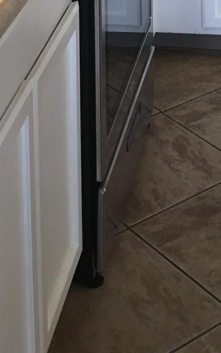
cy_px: -201
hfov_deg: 13.0
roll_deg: -2.1
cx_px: 223
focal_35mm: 99
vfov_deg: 18.3
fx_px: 954
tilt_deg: -8.9
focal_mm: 4.15
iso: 50
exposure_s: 1/17
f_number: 2.2
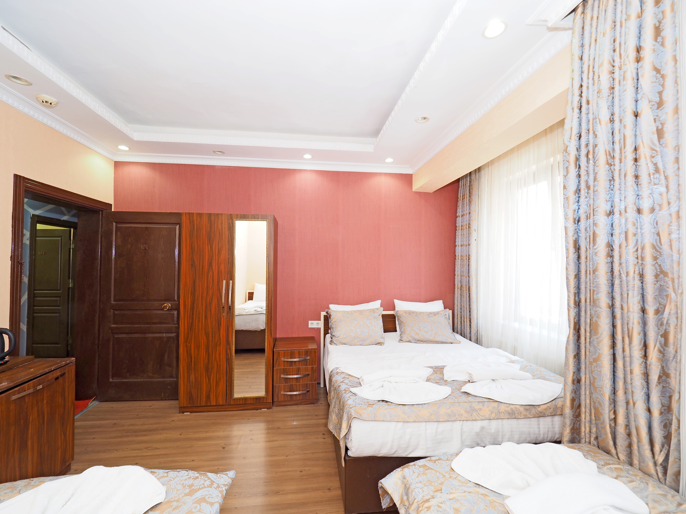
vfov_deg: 85.7
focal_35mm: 14
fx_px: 277
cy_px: 257
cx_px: 343
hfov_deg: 102.1
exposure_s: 1/13
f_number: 5.6
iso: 200
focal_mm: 7
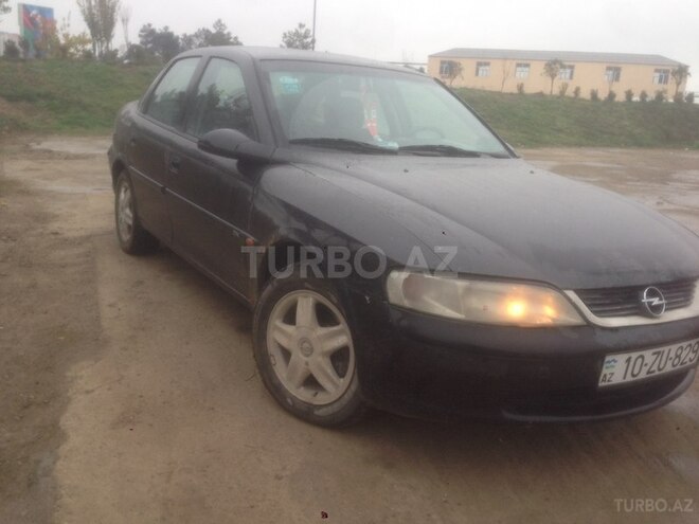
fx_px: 666
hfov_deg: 55.4
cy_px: 262
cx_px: 350
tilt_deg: -12.1
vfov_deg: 42.9
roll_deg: -4.2
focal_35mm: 33
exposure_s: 1/60
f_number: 2.4
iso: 50
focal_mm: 4.12
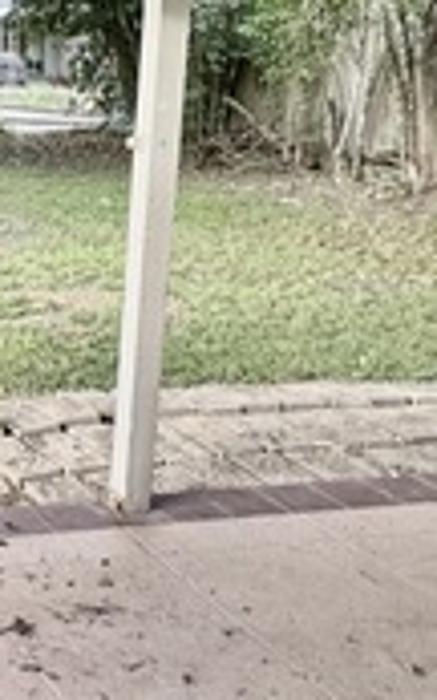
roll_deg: +1.3
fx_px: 1049
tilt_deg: -11.9
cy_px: 235
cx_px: -336
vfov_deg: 36.5
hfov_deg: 18.6
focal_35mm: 55
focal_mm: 2.22
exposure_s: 1/99
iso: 80
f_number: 2.2
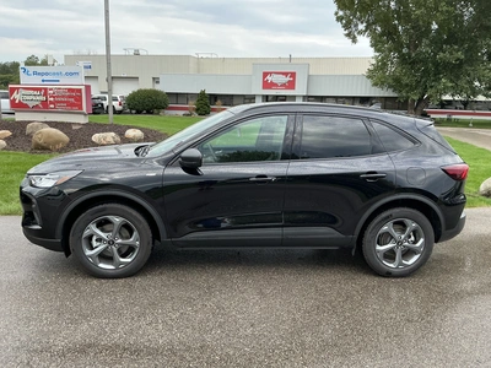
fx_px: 397
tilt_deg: -10.9
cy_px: 184
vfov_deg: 49.7
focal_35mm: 28
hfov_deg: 63.4
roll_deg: -2.2
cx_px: 246
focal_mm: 3
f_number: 1.8
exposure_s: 1/457
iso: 25
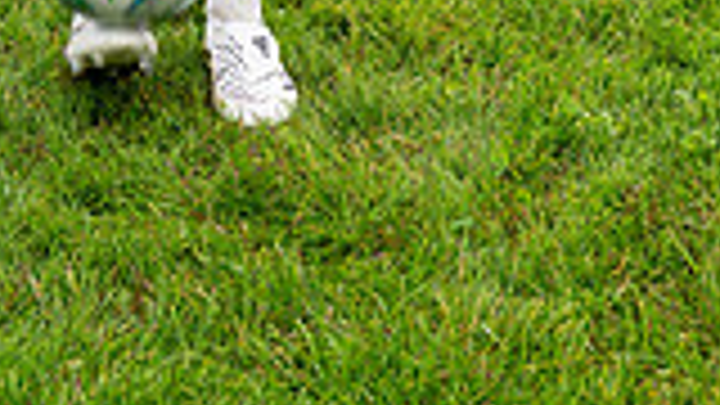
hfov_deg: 19.0
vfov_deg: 9.7
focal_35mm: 112
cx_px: 194
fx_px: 2138
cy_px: -531
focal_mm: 38
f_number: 5.6
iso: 250
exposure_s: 1/200
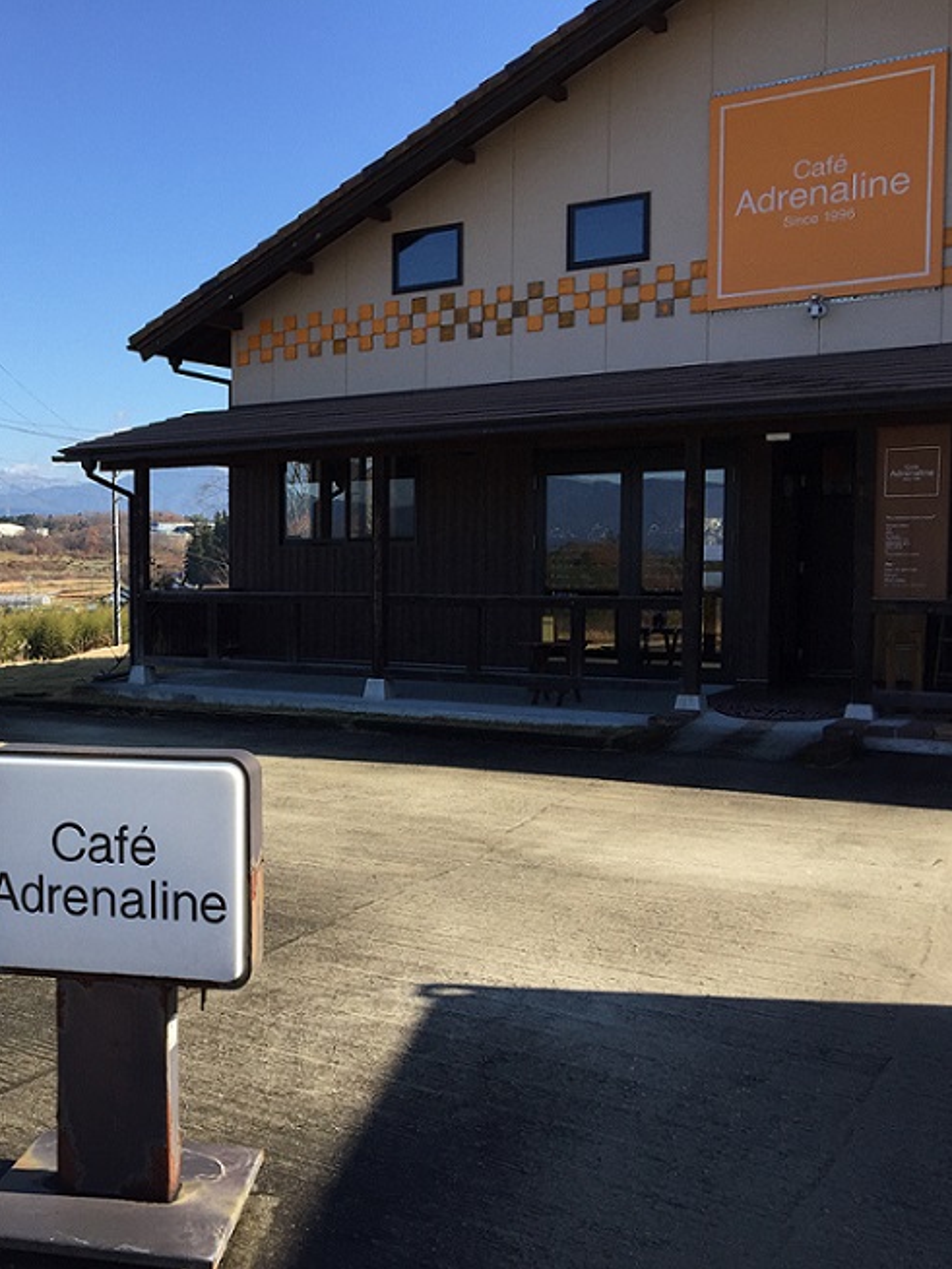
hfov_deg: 35.3
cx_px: 151
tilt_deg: -3.5
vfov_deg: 47.8
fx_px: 1429
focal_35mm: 39
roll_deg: +0.6
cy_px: 638
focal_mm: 4.15
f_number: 2.2
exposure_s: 1/1319
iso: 32
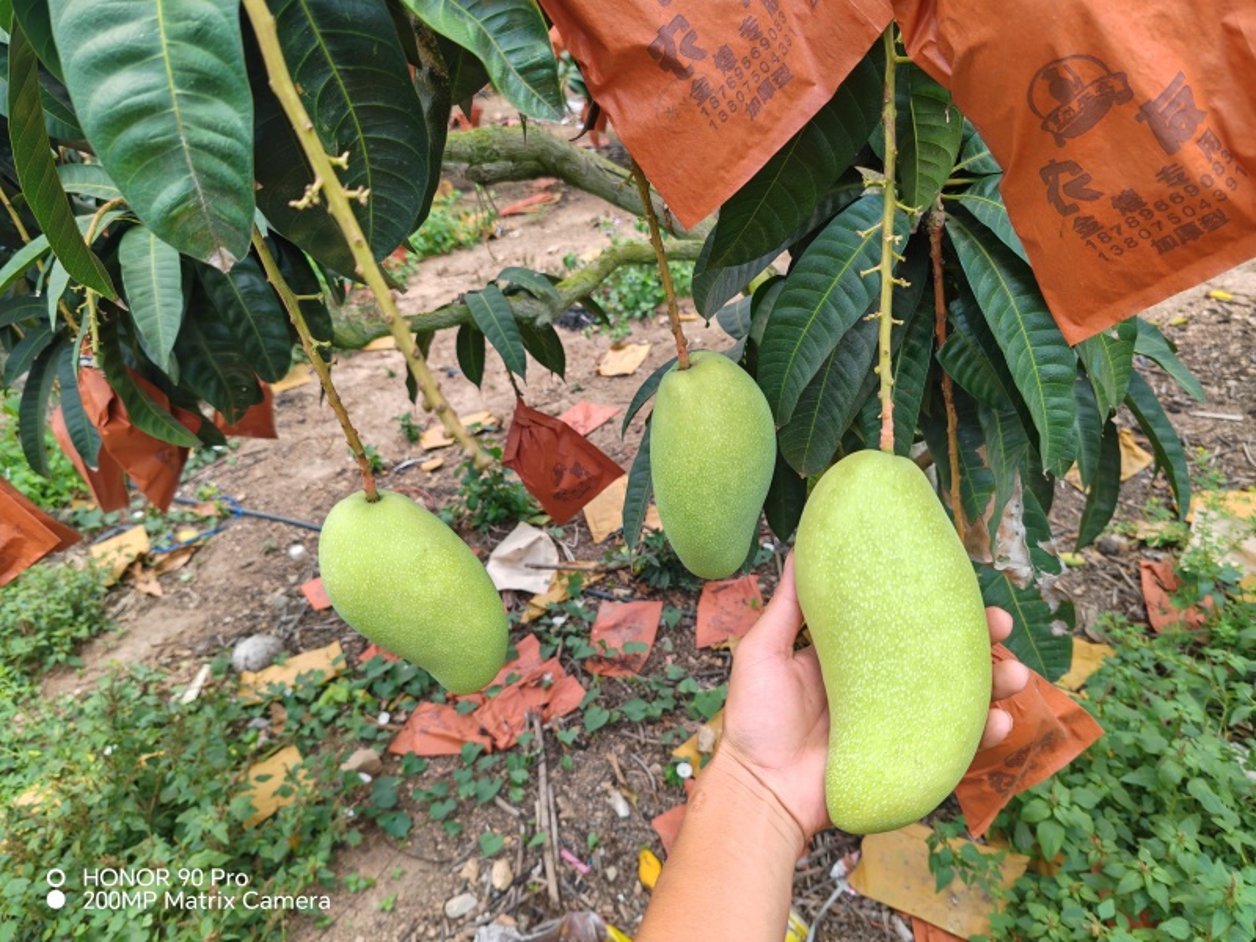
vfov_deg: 51.4
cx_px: 628
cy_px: 471
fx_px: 980
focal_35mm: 27
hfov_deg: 65.3
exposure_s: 1/210
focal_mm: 6.12
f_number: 1.9
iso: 50
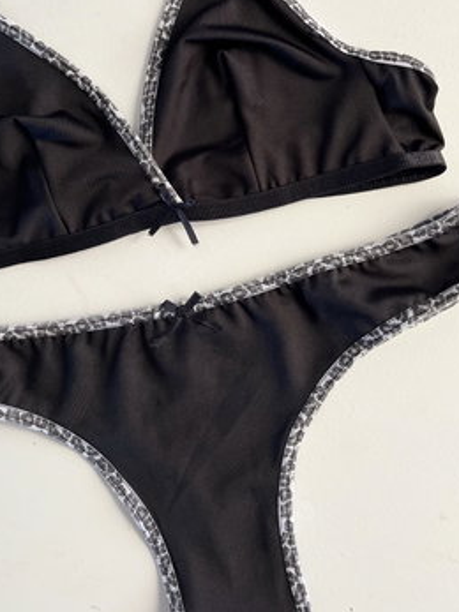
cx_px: 228
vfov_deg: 45.8
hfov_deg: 35.9
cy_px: 183
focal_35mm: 40
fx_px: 708
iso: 200
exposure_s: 1/60
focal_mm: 5.1
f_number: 1.6
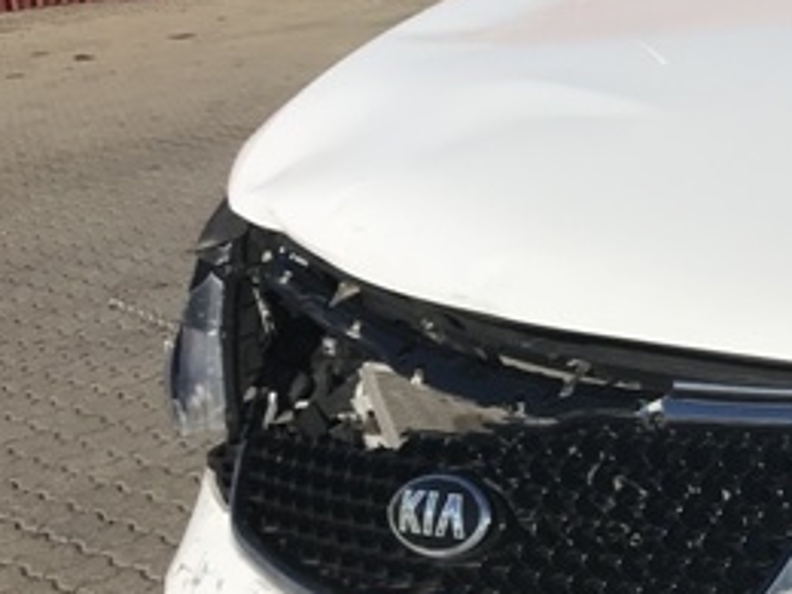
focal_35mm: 69
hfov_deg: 25.5
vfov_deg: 21.3
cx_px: 932
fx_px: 1579
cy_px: 332
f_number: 1.8
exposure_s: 1/5650
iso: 25
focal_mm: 3.99
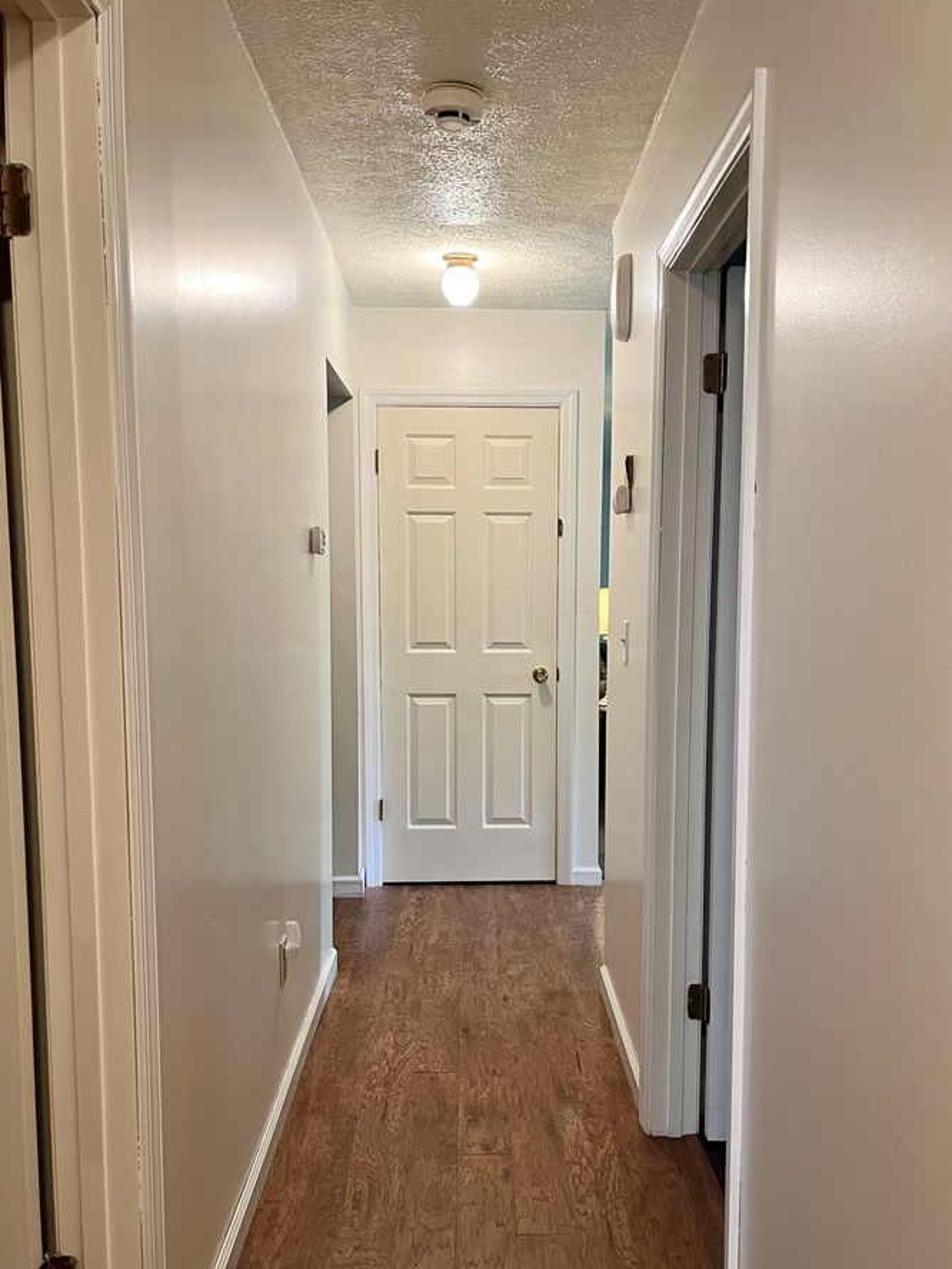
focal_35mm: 30
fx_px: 1099
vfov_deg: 59.8
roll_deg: +0.2
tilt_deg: -6.6
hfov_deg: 46.8
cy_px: 697
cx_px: 513
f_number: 1.6
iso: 200
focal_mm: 5.1
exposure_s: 1/60
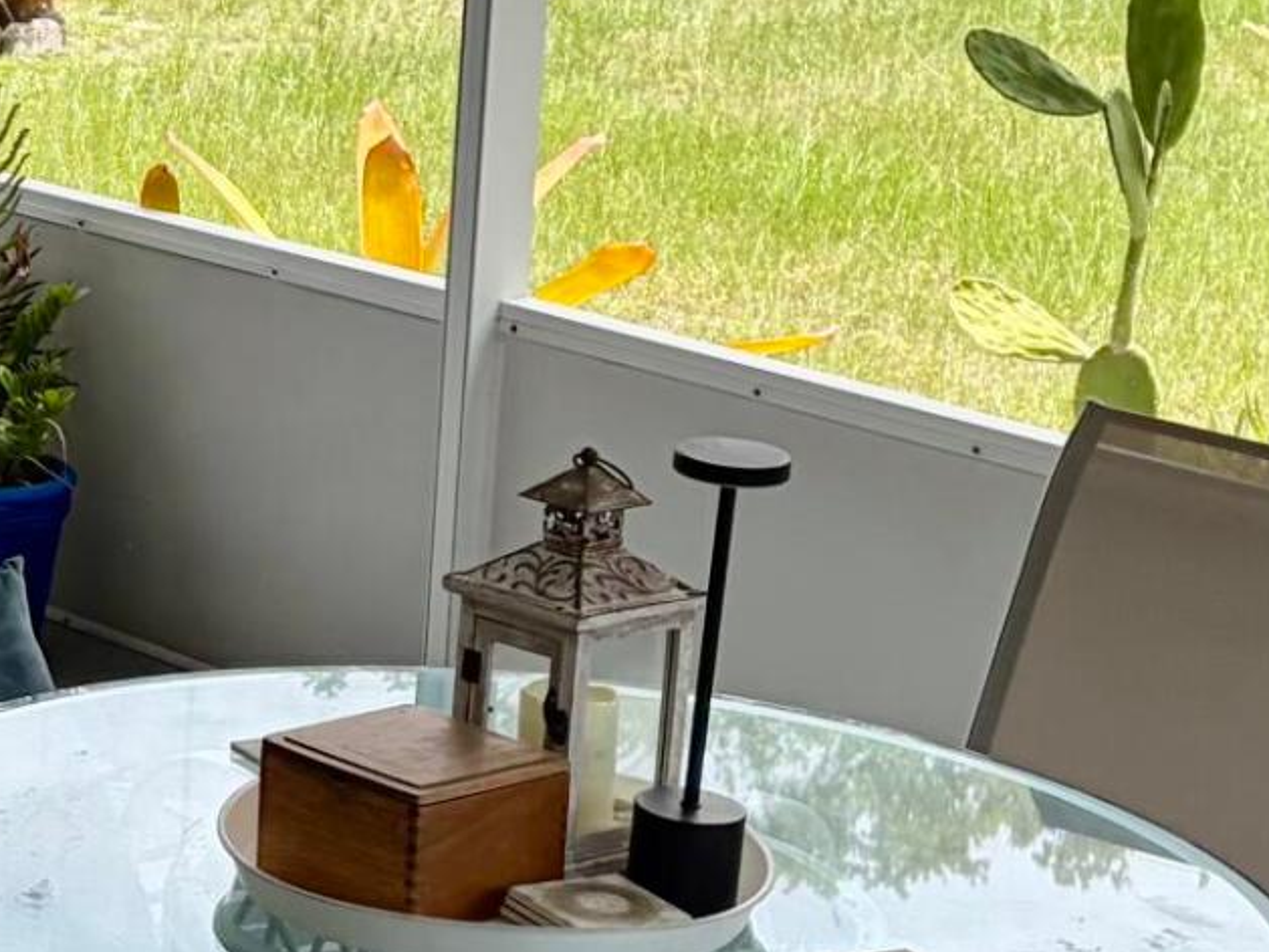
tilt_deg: -13.5
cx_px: -161
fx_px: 4363
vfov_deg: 12.5
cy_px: 460
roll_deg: -1.2
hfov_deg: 16.0
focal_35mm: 119
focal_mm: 5.96
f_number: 1.6
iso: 64
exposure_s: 1/895
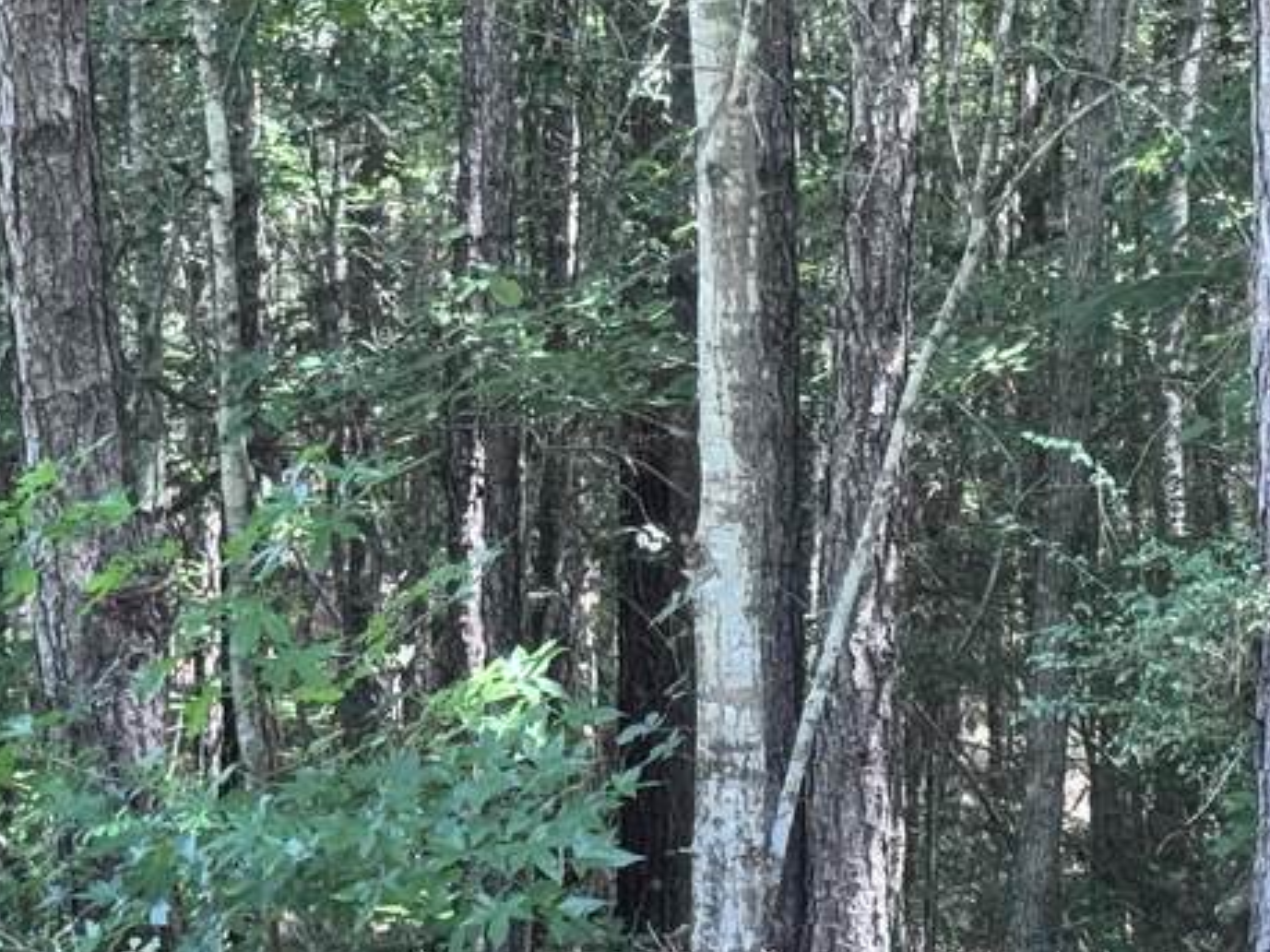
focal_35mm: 134
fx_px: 4915
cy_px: 614
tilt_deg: -2.0
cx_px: 739
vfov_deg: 11.1
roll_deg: +1.2
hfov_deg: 14.7
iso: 100
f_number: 1.78
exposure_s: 1/164
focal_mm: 6.76
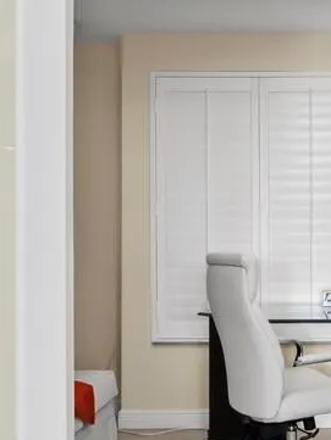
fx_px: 790
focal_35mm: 62
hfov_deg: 22.3
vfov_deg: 31.2
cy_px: 222
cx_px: 365
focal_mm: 7
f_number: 7.1
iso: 400
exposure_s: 1/8
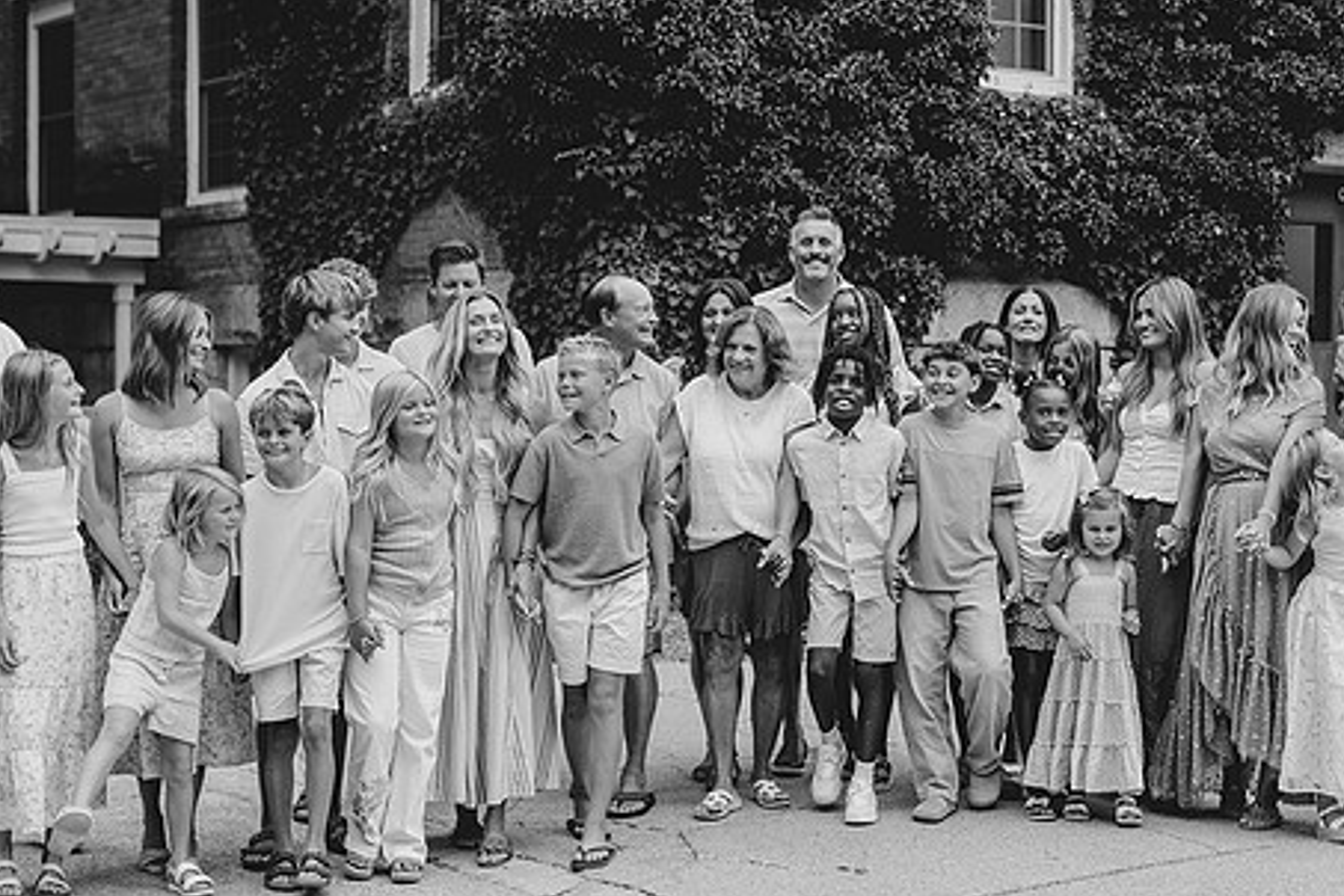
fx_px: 2576
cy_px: 446
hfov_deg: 29.2
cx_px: 750
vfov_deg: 19.7
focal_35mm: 69
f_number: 2.8
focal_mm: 50
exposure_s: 1/640
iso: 1000
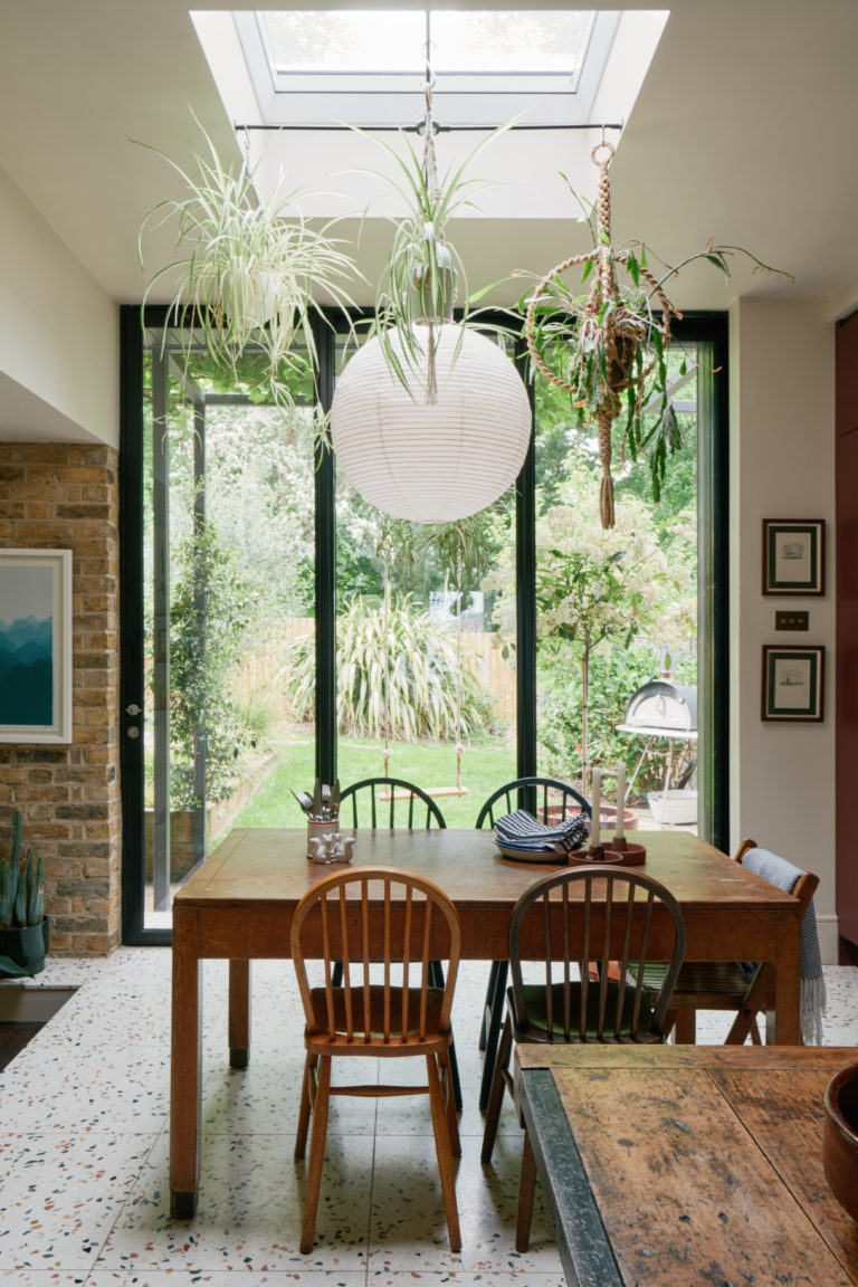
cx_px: 429
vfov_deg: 69.4
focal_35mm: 26
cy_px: 644
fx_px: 929
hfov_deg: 49.6
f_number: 11
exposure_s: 1/4
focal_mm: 17
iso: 160
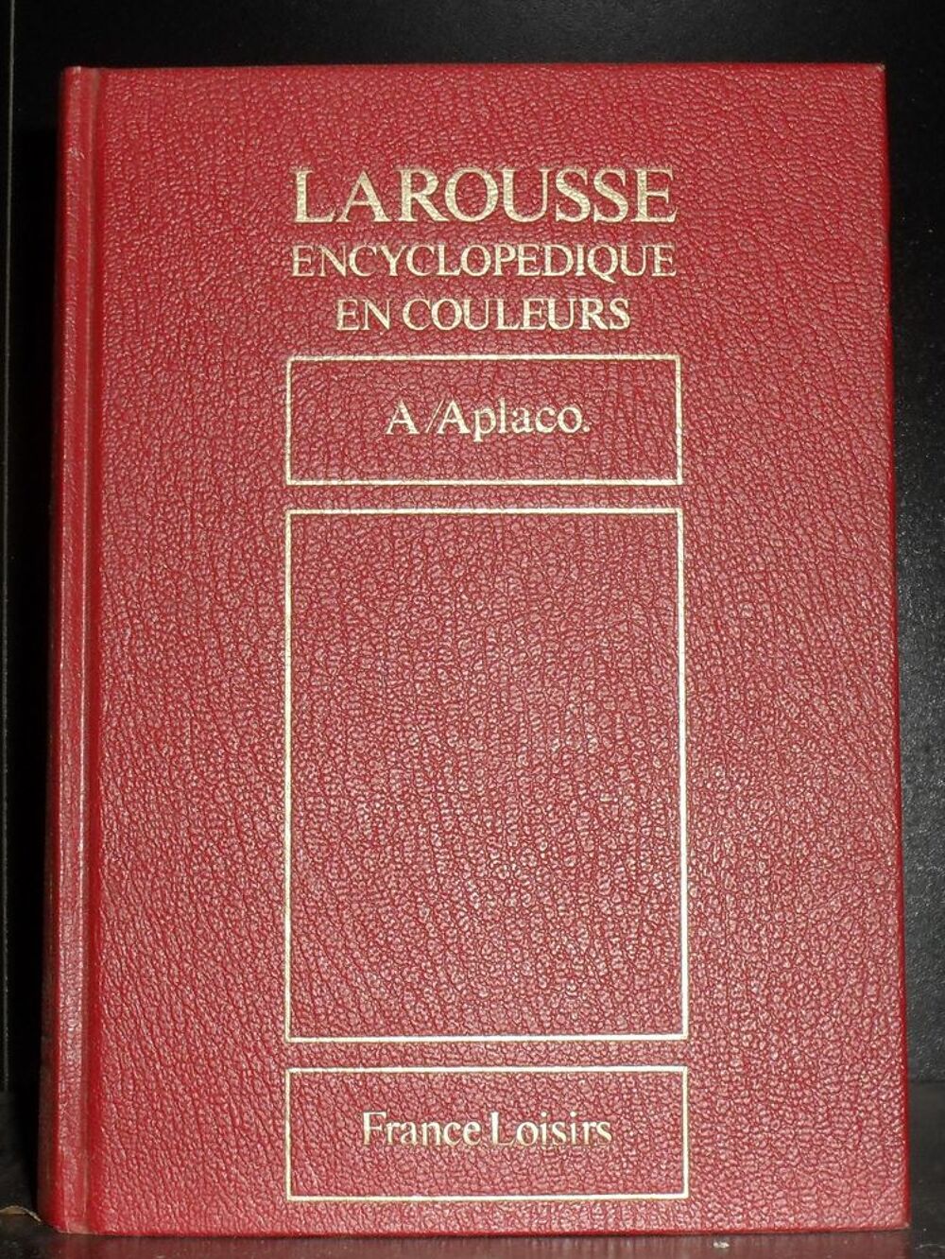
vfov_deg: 52.6
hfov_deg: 40.7
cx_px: 472
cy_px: 630
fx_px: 1273
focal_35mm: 35
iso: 100
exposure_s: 1/45
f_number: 8.4
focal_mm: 6.3
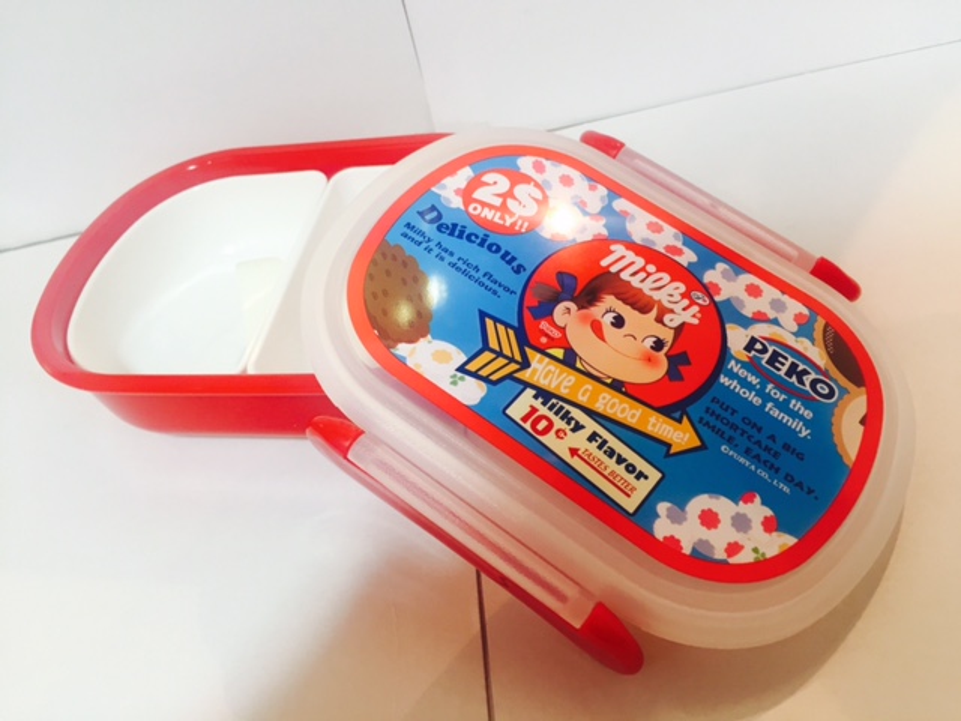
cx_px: 480
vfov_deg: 48.2
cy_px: 360
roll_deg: +14.8
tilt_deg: -43.3
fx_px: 805
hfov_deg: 61.7
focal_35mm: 29
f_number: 2.2
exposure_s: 1/33
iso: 80
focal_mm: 4.15
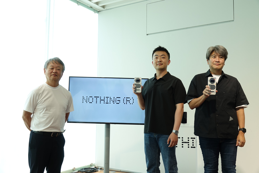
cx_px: 130
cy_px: 86
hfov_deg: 53.1
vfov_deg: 36.9
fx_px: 259
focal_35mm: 36
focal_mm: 13.31
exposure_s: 1/50
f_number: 3.2
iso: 100
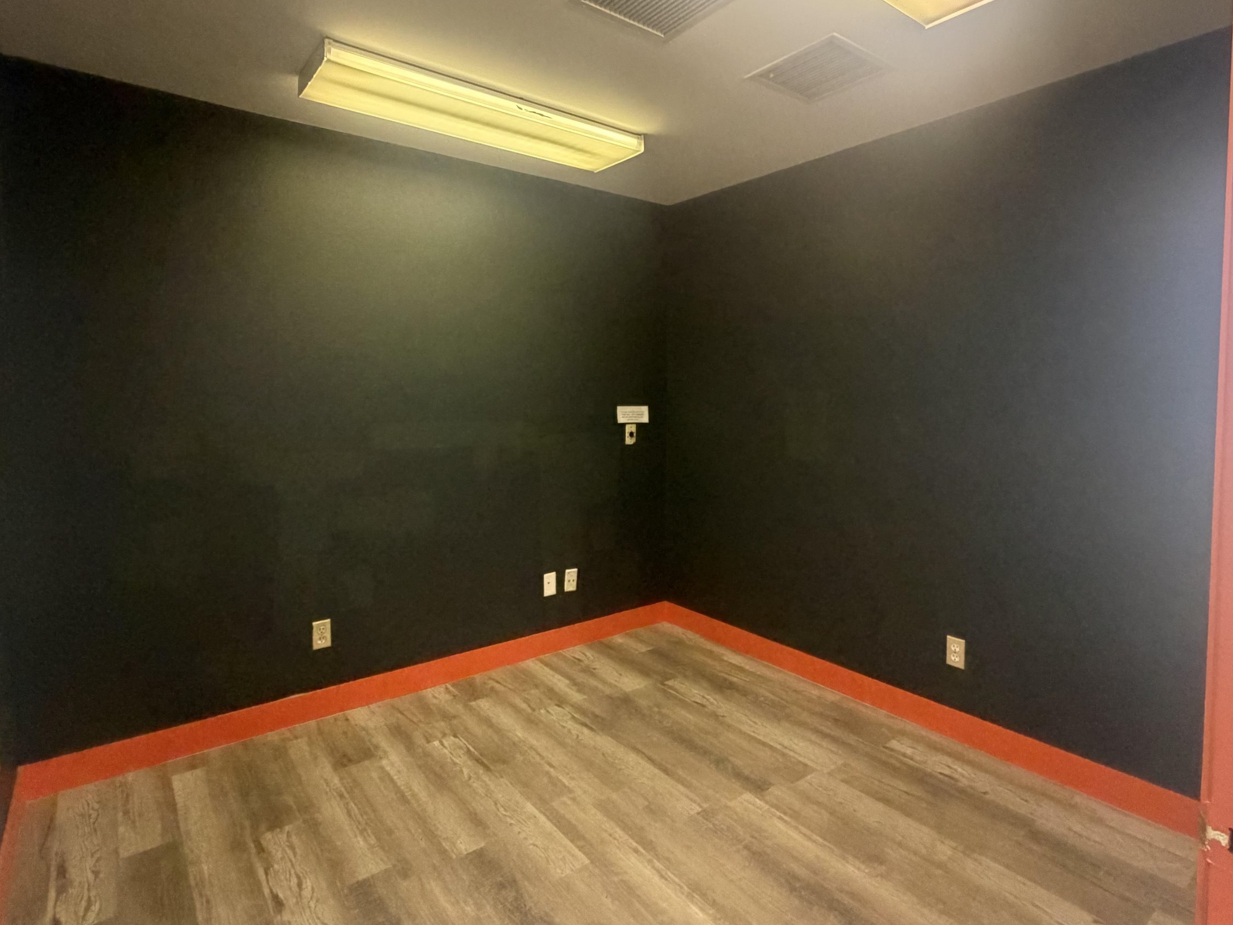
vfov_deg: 68.5
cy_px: 413
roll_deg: +0.2
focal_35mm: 19
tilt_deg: -2.5
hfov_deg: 84.6
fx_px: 677
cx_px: 638
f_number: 2.2
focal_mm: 2.22
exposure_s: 1/60
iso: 500
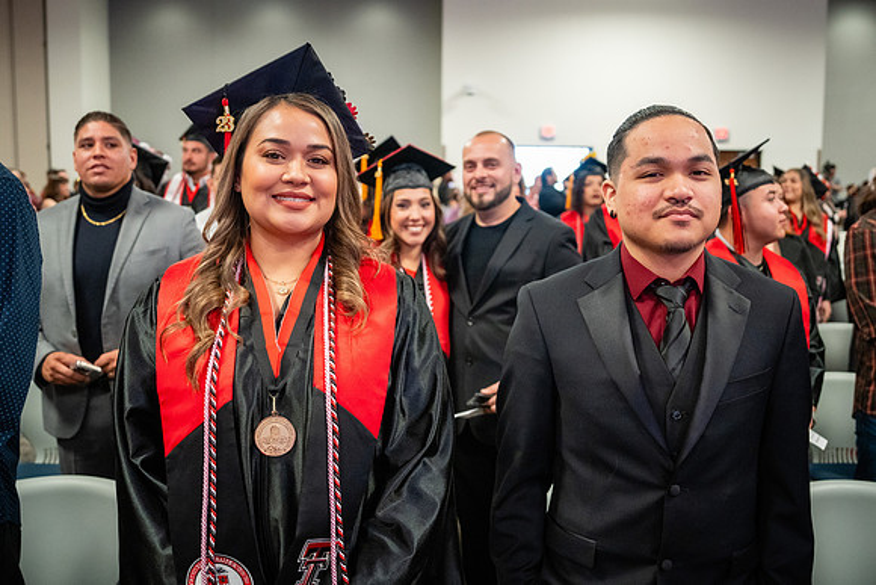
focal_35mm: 32
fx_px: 773
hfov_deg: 59.1
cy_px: 284
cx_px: 438
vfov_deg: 41.4
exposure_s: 1/160
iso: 2500
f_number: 2.8
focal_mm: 24
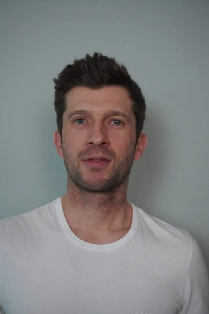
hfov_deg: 28.9
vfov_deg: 42.3
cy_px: 157
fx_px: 405
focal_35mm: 46
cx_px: 104
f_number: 5
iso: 6400
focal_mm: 31
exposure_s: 1/160
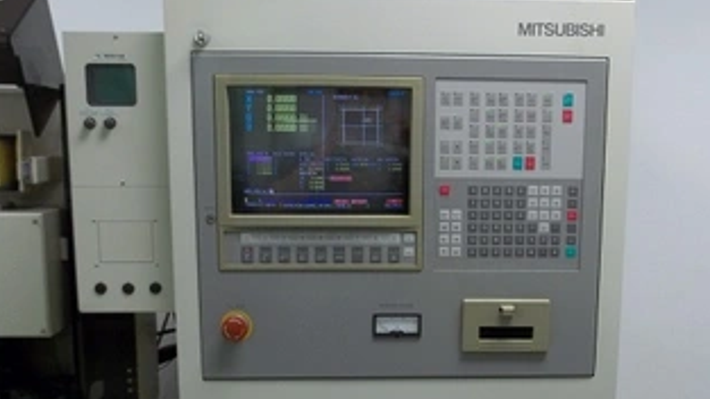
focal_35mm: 46
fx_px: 866
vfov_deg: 25.6
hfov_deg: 44.3
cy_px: 304
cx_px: 440
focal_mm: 5.9
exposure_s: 1/30
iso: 160
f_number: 3.3
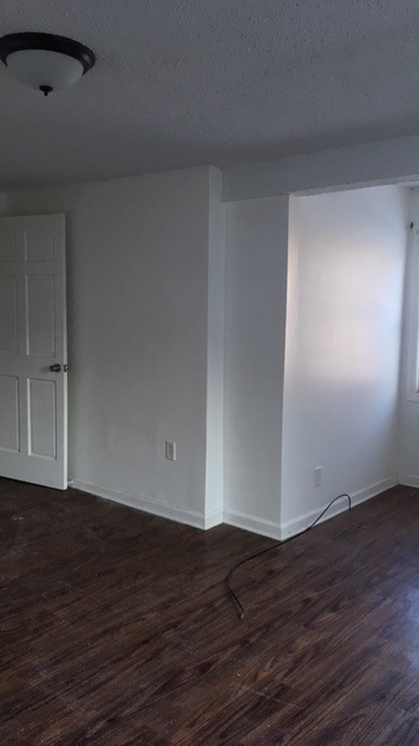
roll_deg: -1.2
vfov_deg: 61.0
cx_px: 214
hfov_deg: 36.6
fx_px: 633
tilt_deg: -8.5
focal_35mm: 32
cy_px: 373
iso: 32
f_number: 2.2
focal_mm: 4.15
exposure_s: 1/30
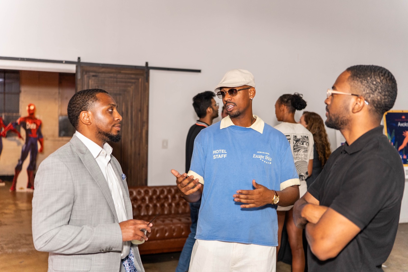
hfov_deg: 54.4
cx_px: 204
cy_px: 136
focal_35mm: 35
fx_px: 397
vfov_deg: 37.9
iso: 1000
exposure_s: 1/125
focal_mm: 35
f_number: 2
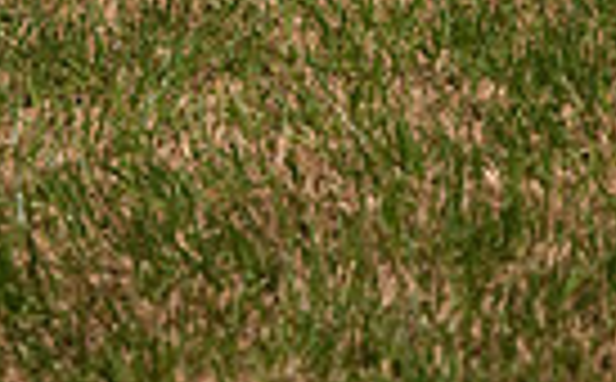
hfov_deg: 8.9
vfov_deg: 5.3
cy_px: -620
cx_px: 364
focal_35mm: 235
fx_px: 3937
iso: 800
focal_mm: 70
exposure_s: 1/320
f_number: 6.3
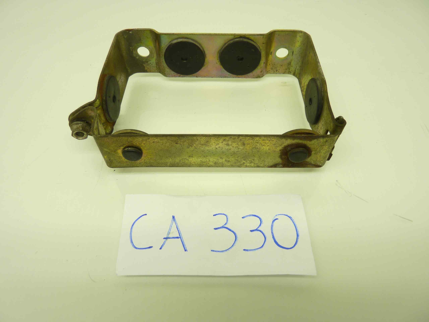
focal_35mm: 25
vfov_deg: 54.9
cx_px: 214
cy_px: 161
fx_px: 310
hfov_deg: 69.4
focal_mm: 4.1
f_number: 3.3
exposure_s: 1/30
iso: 80
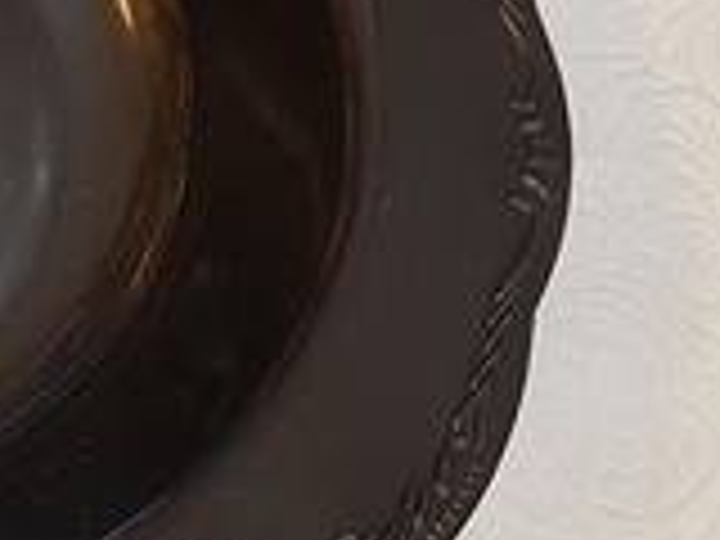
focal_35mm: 81
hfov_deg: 20.9
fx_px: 1685
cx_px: -320
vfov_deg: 18.1
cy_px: 124
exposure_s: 1/50
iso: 125
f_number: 1.7
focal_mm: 4.2
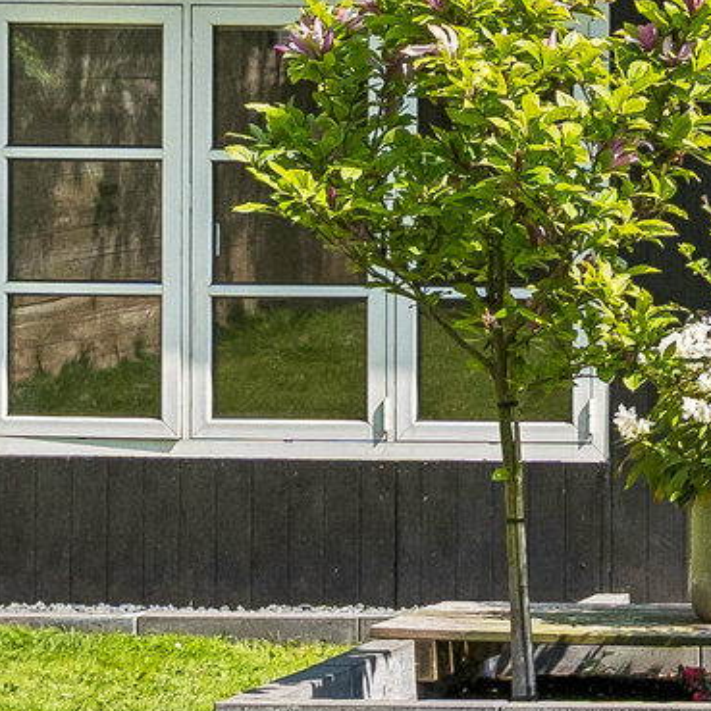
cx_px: 1617
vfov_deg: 7.7
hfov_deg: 7.5
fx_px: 5136
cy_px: -435
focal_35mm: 221
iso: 400
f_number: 2.8
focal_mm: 32
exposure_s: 1/6400
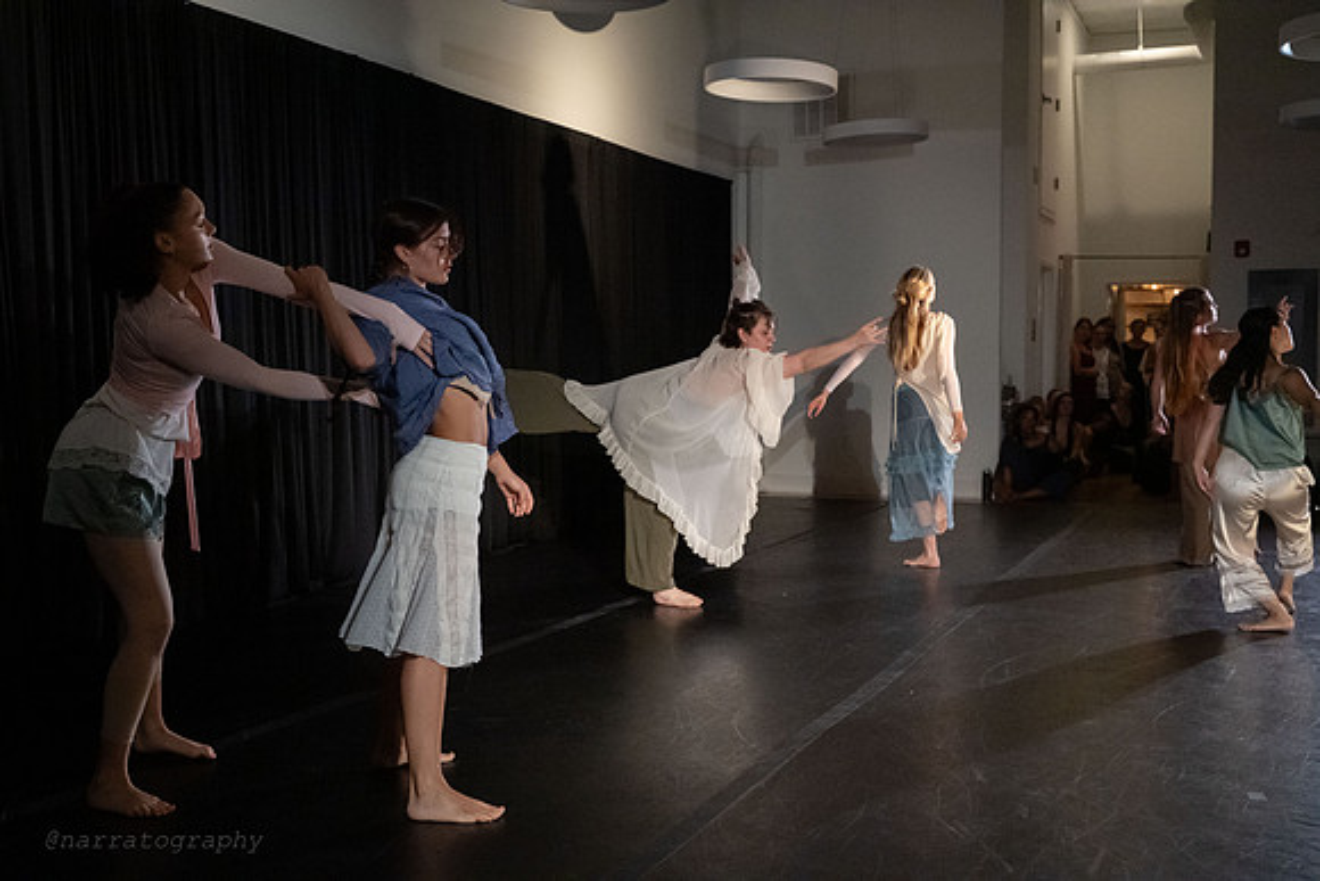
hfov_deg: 46.4
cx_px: 660
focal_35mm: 42
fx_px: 1540
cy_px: 440
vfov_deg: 31.9
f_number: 5
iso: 6400
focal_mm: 42
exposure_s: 1/400
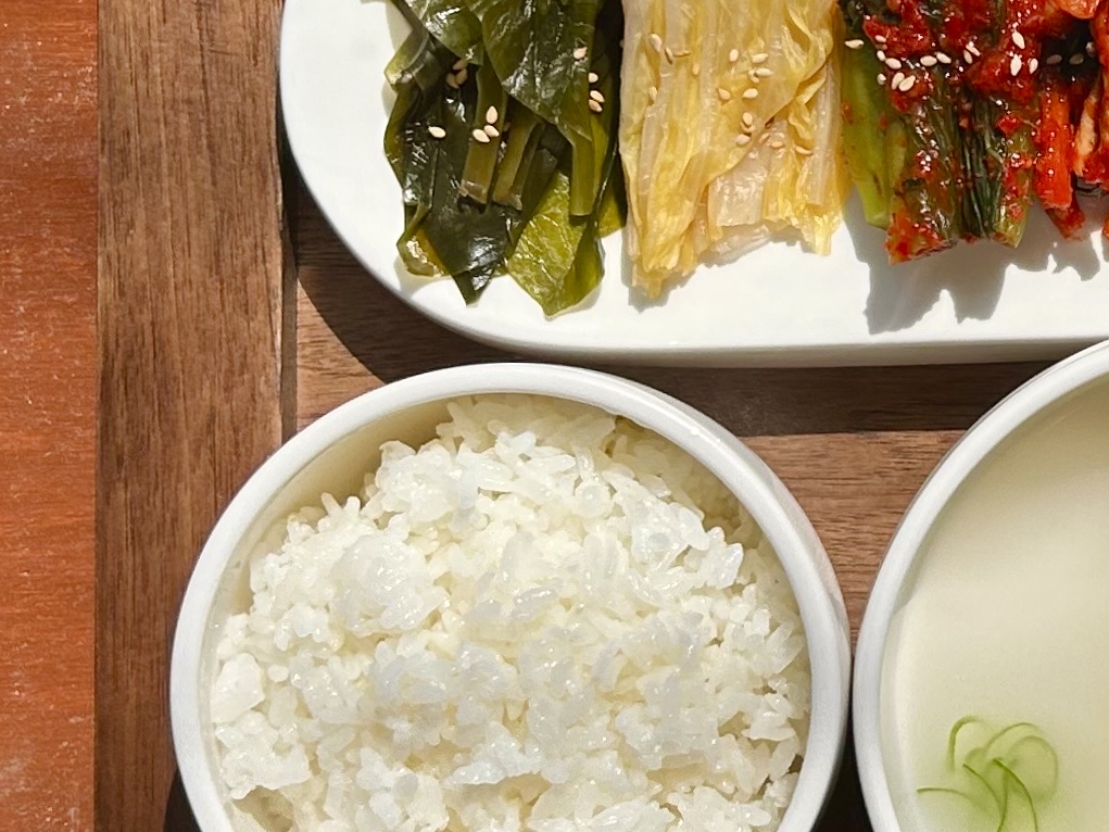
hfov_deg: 23.6
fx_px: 2467
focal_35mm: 77
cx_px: 1240
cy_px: 166
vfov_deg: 19.0
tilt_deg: -87.9
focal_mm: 5.7
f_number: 1.5
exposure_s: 1/4630
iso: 50
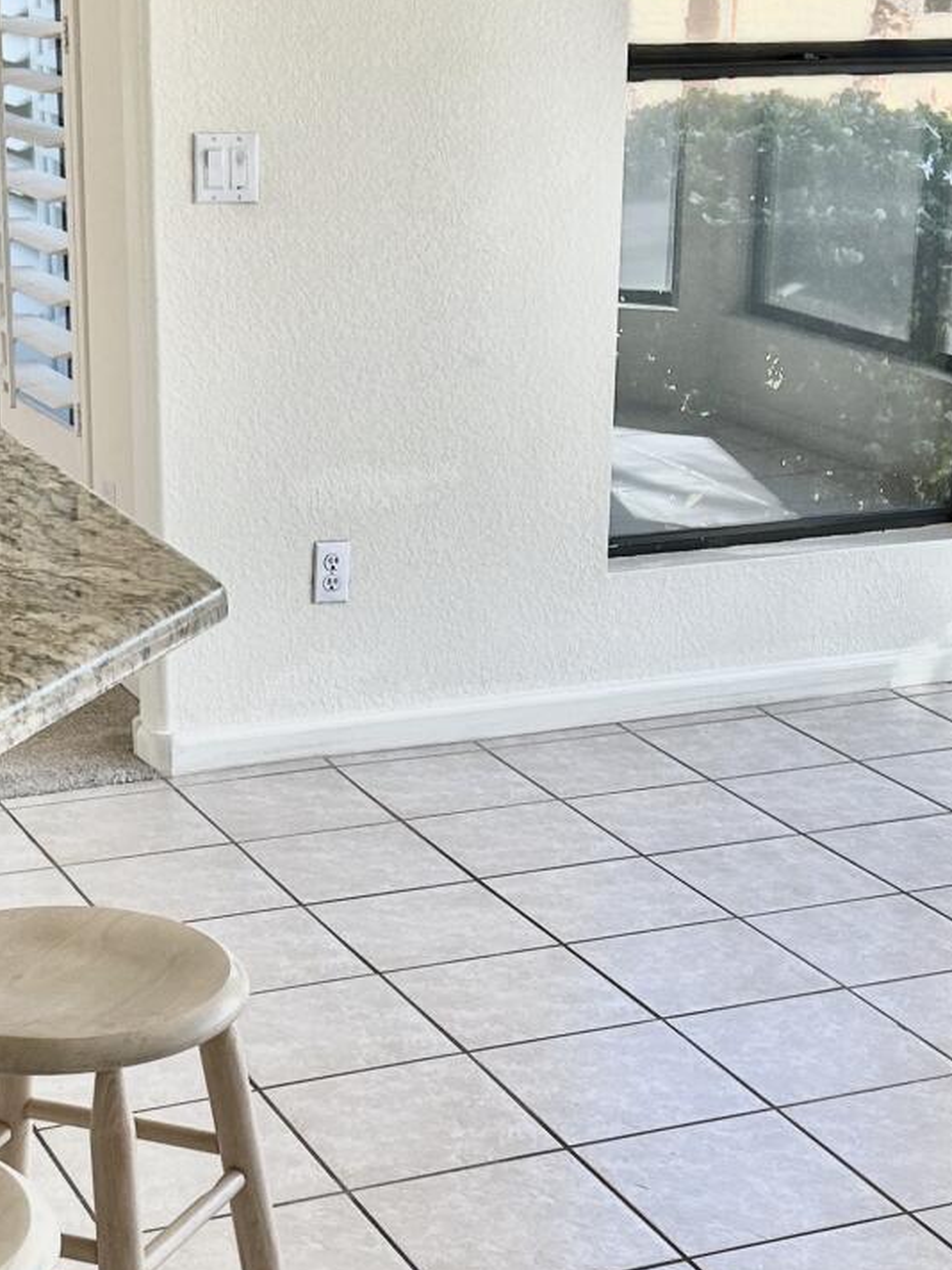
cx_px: 447
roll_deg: -0.6
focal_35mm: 73
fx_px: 2677
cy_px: 794
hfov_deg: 20.2
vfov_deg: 26.6
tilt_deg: -20.9
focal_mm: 5.7
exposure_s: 1/120
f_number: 1.5
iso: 50
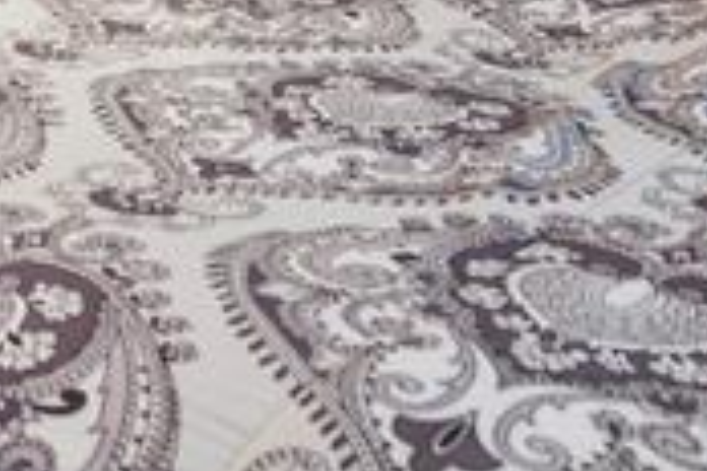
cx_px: -467
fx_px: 1846
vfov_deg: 12.8
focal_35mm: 94
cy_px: -447
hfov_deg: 18.3
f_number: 4
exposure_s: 1/3
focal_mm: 16
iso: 100
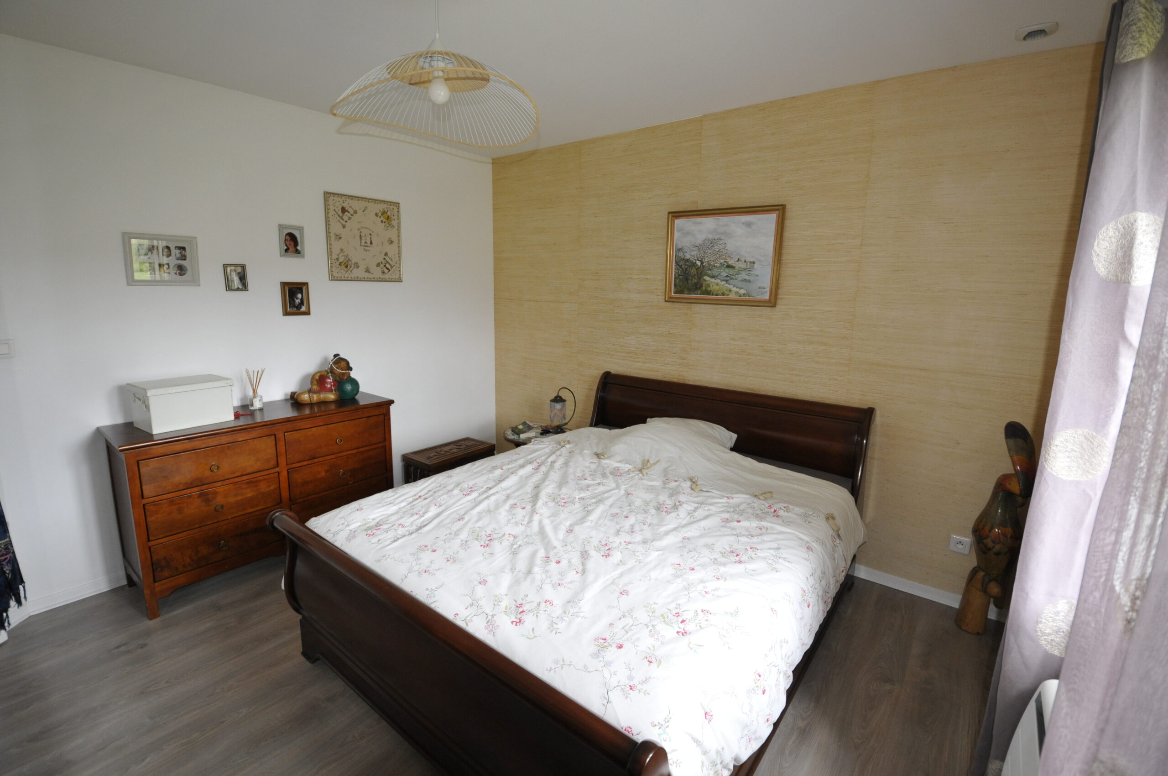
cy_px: 388
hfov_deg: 100.5
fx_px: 486
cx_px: 584
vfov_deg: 77.2
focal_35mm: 15
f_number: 5
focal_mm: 10
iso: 800
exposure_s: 1/80
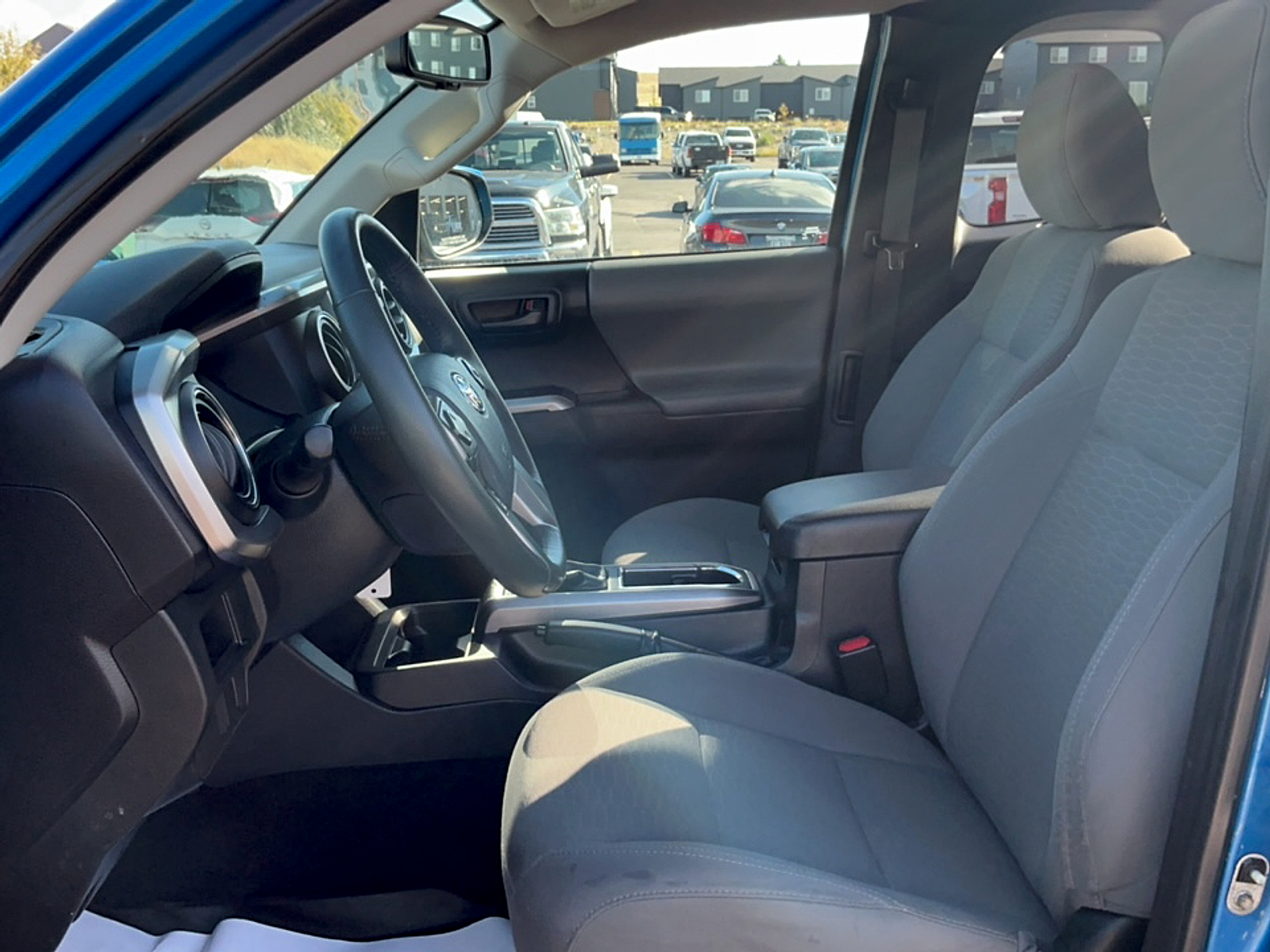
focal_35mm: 30
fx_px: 1101
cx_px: 635
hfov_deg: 60.0
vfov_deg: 46.8
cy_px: 476
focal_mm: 3
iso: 32
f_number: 1.8
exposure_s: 1/131
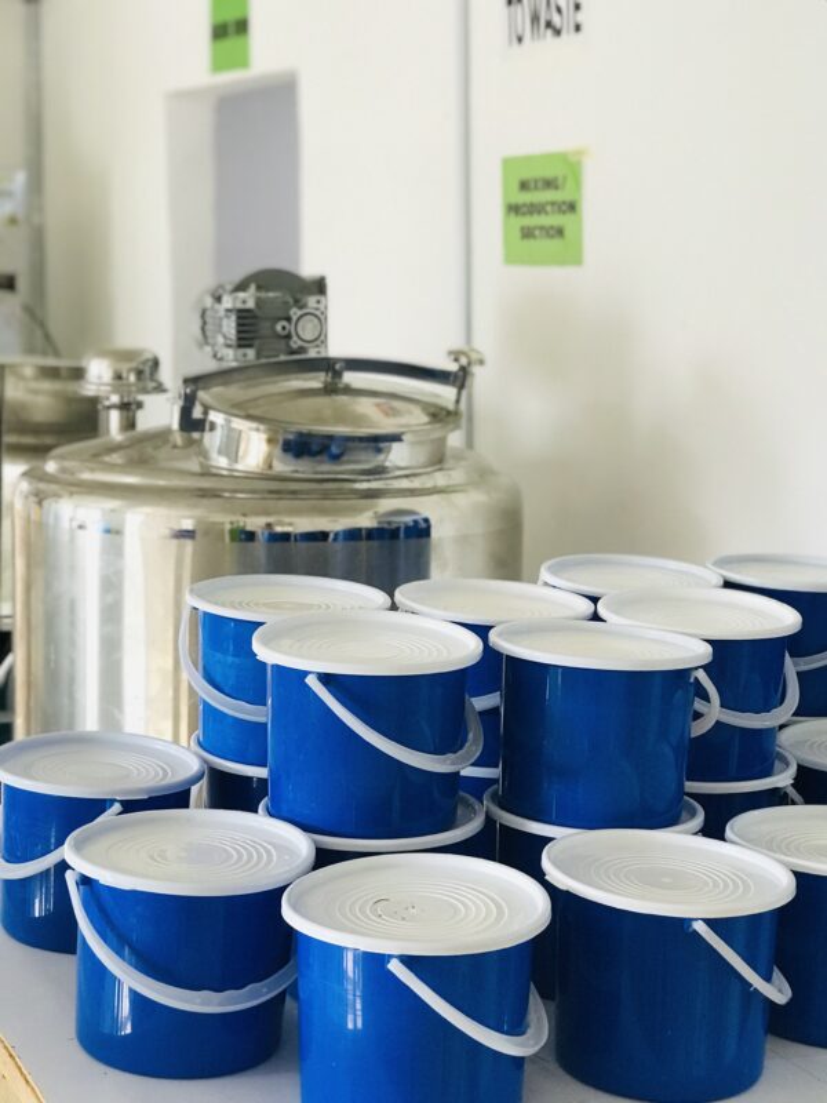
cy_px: 552
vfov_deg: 33.8
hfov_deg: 25.7
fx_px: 1816
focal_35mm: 57
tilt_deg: -7.6
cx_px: 414
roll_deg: -1.3
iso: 100
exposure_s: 1/50
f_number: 2.8
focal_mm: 6.6
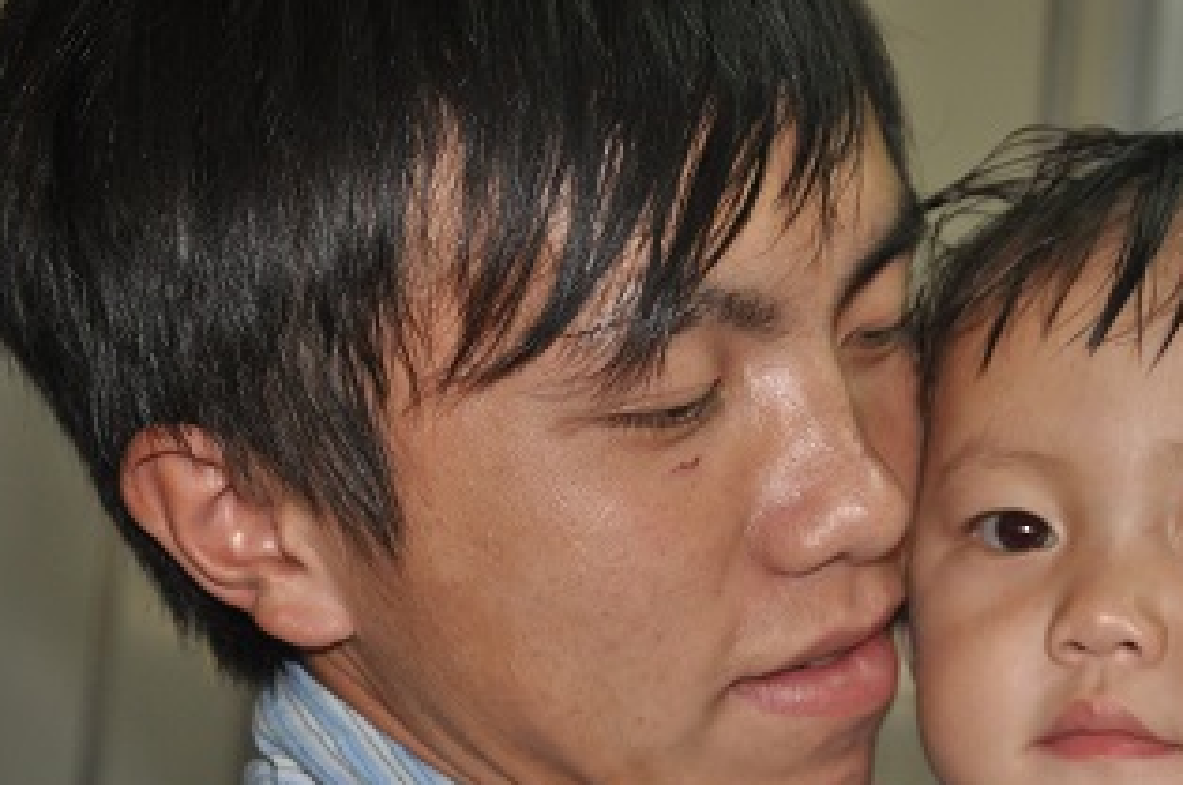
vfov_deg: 13.1
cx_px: 817
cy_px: 563
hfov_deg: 19.6
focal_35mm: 104
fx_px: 3412
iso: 800
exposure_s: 1/60
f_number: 4.8
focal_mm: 48
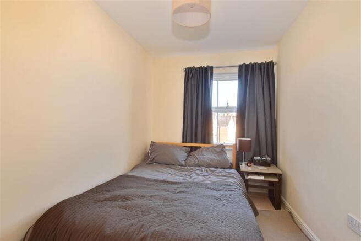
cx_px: 180
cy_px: 120
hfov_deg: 100.4
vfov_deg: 77.3
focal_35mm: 15
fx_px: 150
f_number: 11
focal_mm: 10
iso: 400
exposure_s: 1/2.5
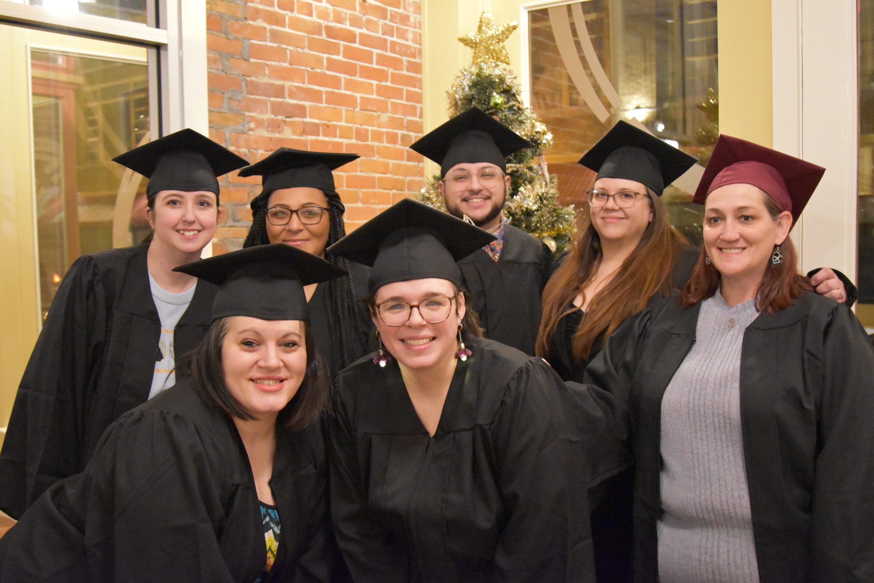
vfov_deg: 36.9
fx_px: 874
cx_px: 437
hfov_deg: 53.1
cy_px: 292
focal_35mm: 36
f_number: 3.5
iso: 8000
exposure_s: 1/60
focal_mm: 24
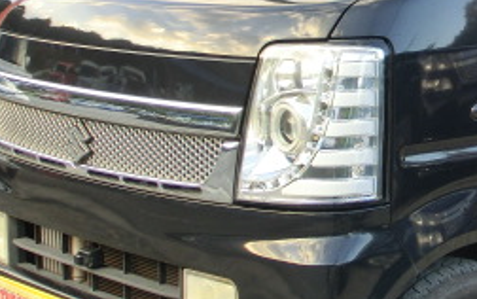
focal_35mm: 113
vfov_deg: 11.6
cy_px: 112
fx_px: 1470
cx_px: 500
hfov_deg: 17.9
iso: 100
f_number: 4
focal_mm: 7.38
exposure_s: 1/60
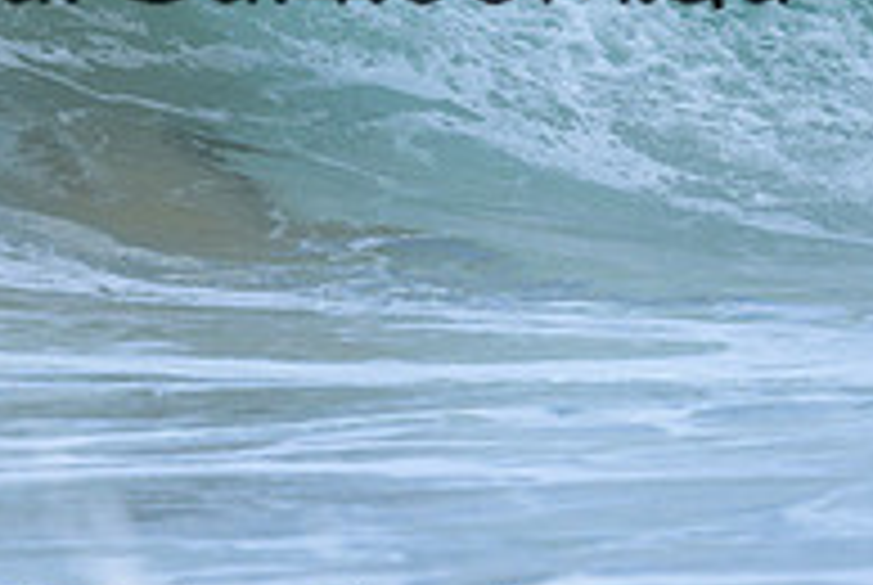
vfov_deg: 0.6
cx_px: 315
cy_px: -101
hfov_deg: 0.9
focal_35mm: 2386
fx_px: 57948
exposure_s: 1/2000
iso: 320
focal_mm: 800
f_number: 6.3
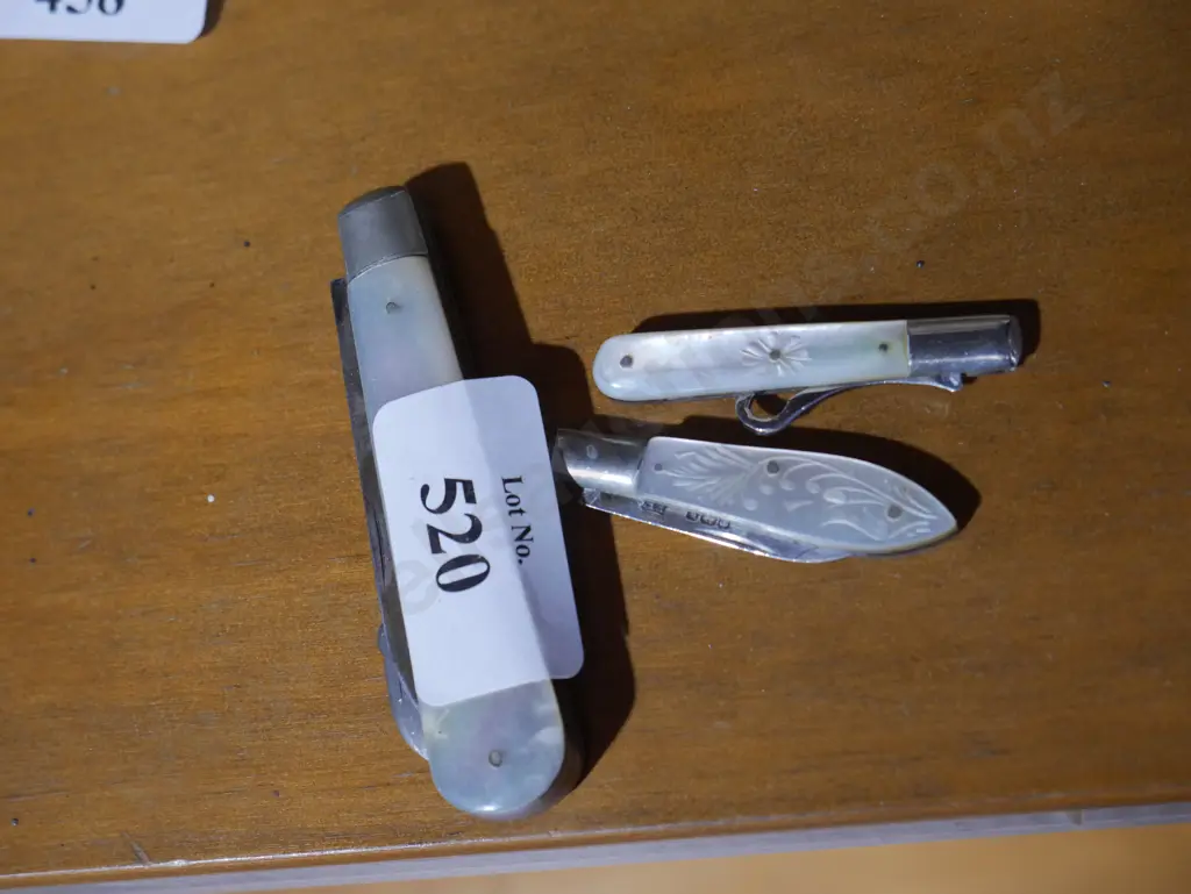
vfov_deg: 29.1
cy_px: 447
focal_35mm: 50
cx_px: 596
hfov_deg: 38.2
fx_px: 1721
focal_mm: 25
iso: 1250
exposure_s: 1/60
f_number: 5.3
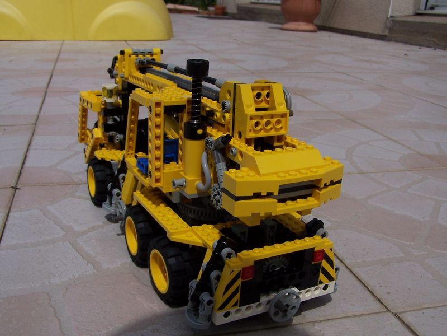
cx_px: 224
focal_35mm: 38
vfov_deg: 37.7
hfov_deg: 49.0
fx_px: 491
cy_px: 168
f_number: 5.6
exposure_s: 1/1500
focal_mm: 6.3
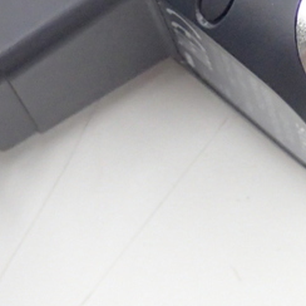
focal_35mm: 248
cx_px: 354
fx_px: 2480
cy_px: -100
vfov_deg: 7.0
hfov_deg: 7.0
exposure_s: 1/50
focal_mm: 10.29
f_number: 3.5
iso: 400
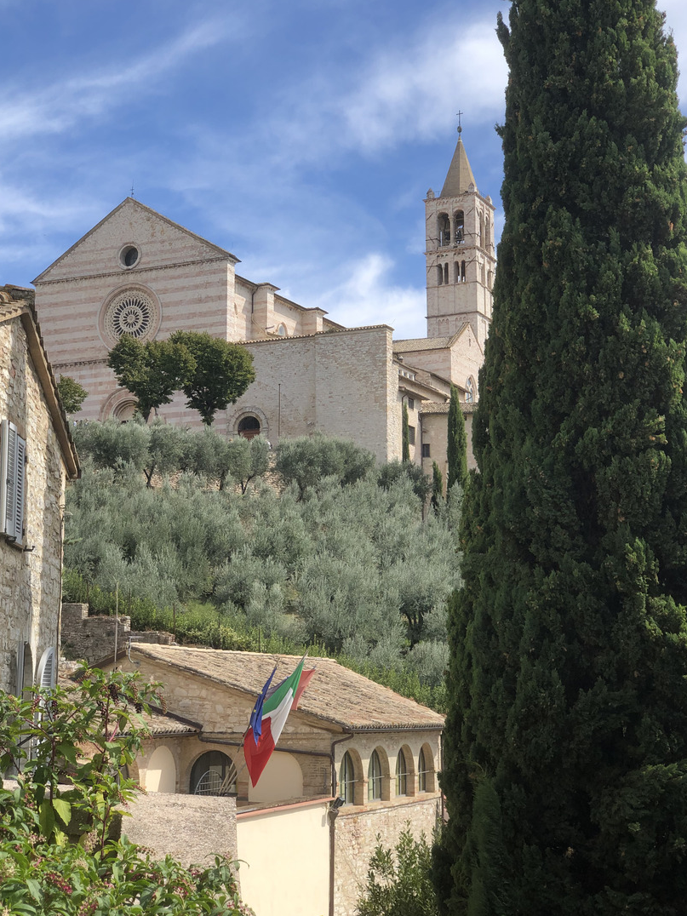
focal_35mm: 58
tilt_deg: +10.9
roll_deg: -0.1
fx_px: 1535
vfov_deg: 33.2
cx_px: 323
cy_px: 427
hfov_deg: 25.2
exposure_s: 1/800
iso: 16
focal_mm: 6
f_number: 2.4
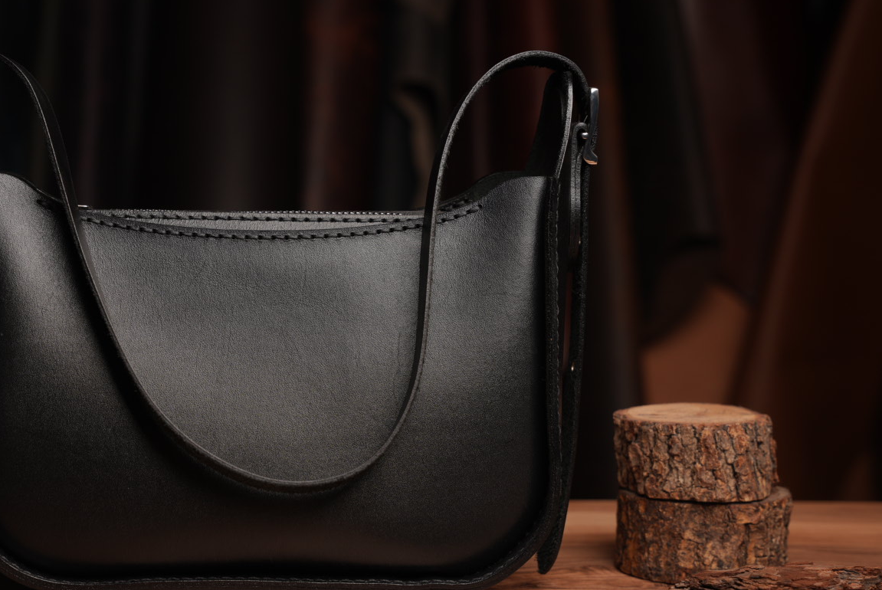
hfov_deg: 25.2
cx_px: 293
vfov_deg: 17.1
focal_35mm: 80
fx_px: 1965
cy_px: 257
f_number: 5.6
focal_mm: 57.1
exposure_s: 1/80
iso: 100
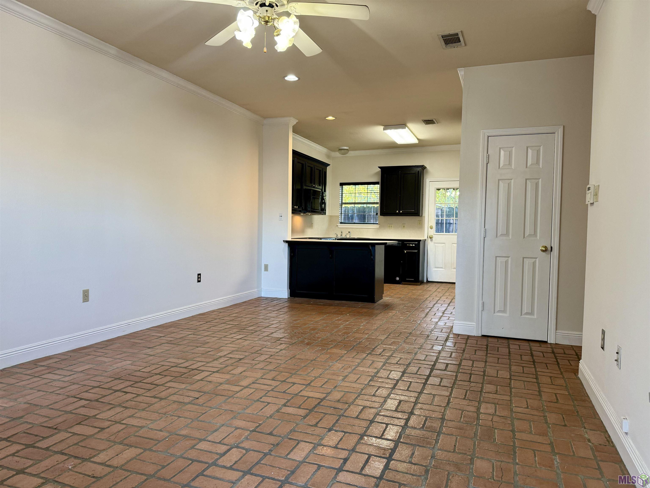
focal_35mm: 24
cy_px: 244
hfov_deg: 71.6
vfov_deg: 56.8
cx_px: 325
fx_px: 451
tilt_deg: -2.4
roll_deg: -1.3
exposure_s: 1/60
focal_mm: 6.76
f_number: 1.78
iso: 125
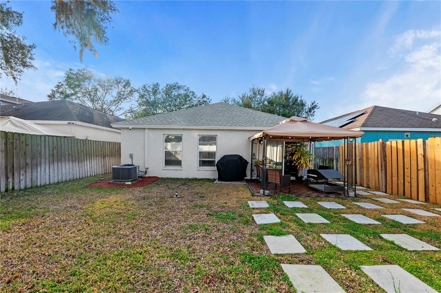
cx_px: 220
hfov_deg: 104.3
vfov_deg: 81.1
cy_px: 146
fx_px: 171
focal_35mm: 14
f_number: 9
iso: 200
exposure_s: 1/200
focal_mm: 14
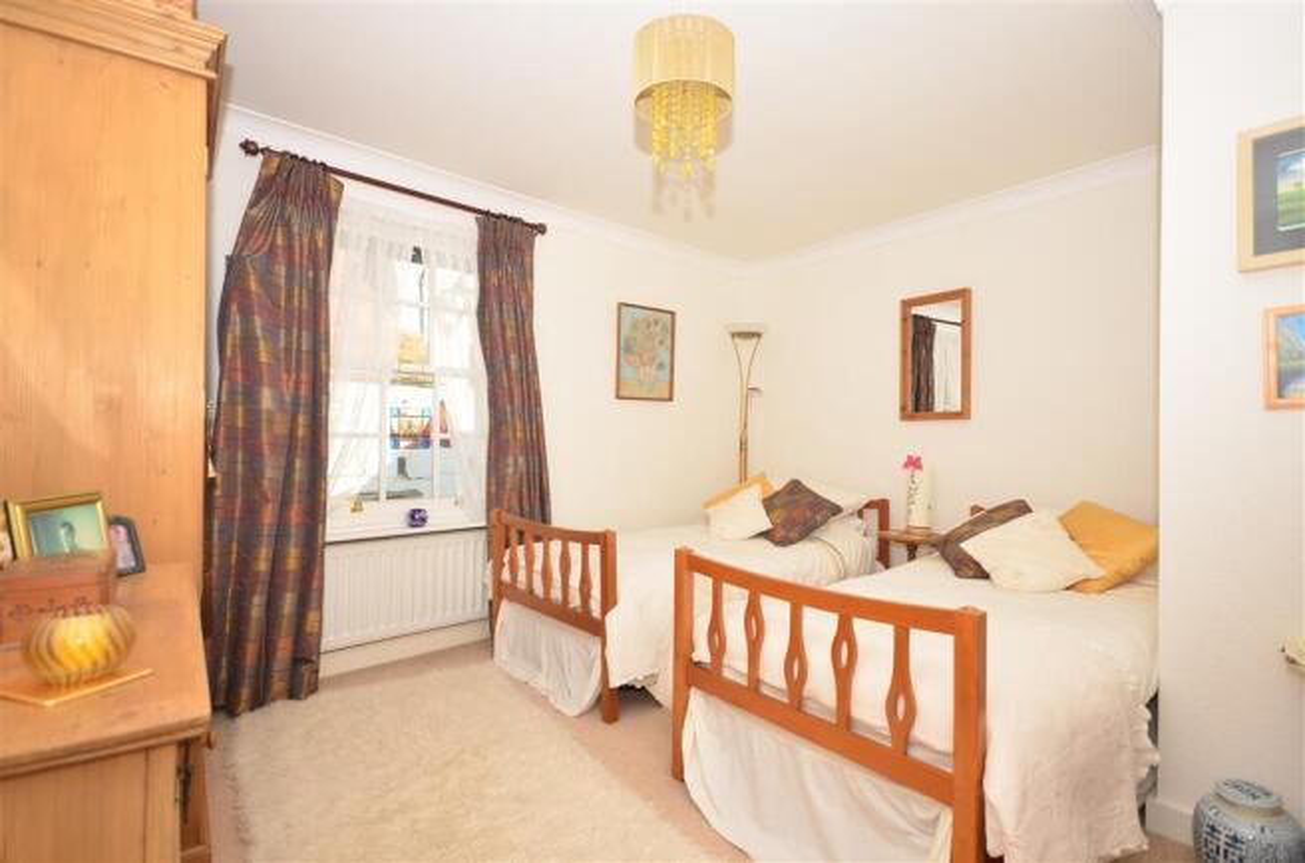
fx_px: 651
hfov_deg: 90.1
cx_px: 652
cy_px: 432
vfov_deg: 67.1
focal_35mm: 18
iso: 200
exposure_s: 1/200
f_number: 5.6
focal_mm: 12
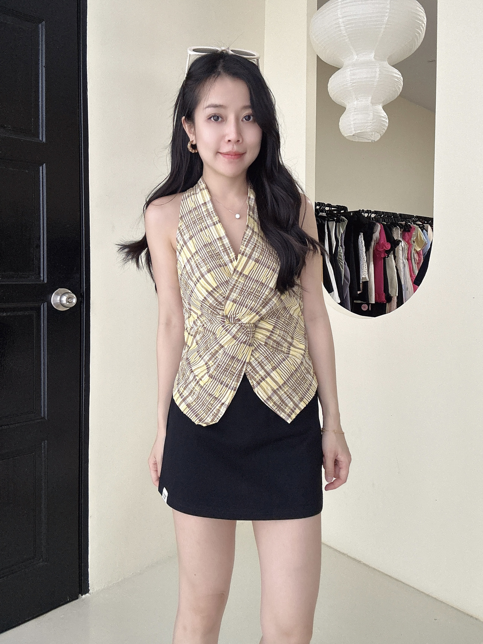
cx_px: 242
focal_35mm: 23
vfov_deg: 73.9
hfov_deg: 58.9
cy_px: 322
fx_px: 428
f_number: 1.9
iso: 125
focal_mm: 2.69
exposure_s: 1/60
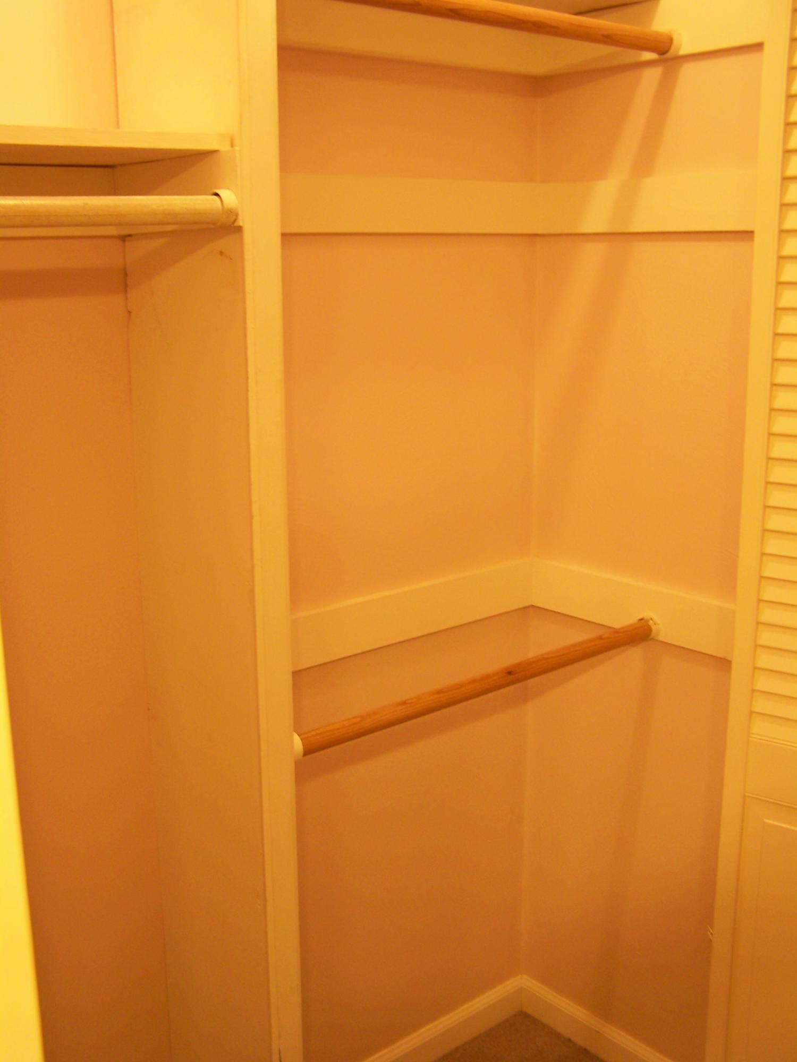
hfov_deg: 37.7
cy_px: 531
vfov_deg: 49.0
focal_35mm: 38
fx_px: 1167
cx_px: 398
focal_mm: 6.3
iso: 64
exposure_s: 1/10
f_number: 2.8
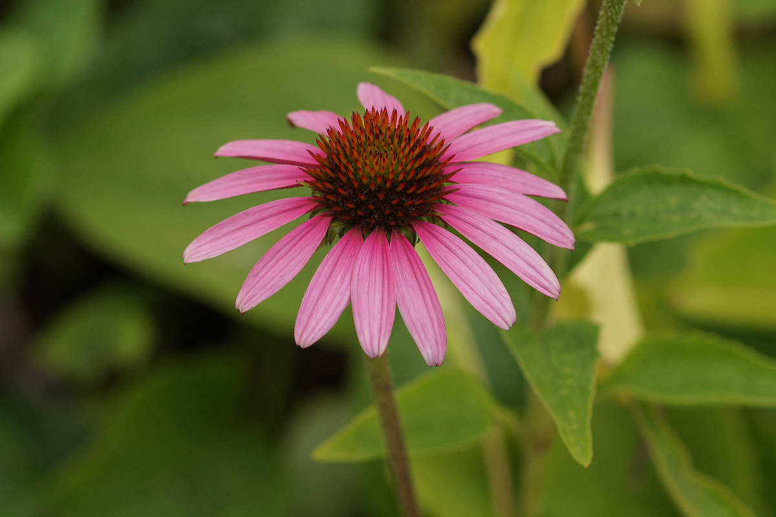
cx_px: 388
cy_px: 258
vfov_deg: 9.1
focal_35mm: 150
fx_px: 3233
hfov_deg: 13.7
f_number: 4
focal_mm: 100
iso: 160
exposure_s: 1/160
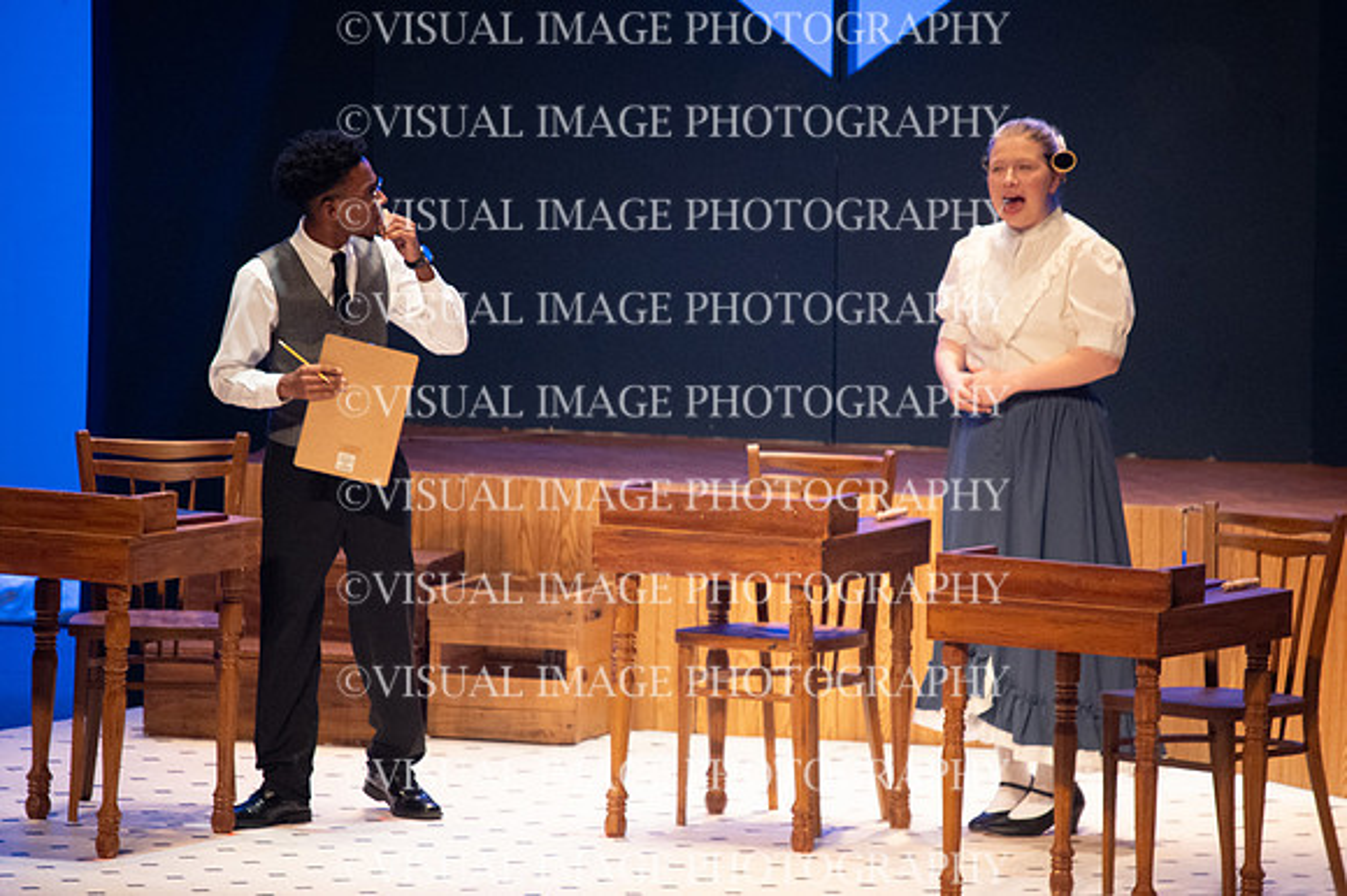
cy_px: 448
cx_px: 674
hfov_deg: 4.9
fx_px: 15705
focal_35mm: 420
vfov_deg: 3.3
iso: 10000
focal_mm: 420
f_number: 6.3
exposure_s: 1/160
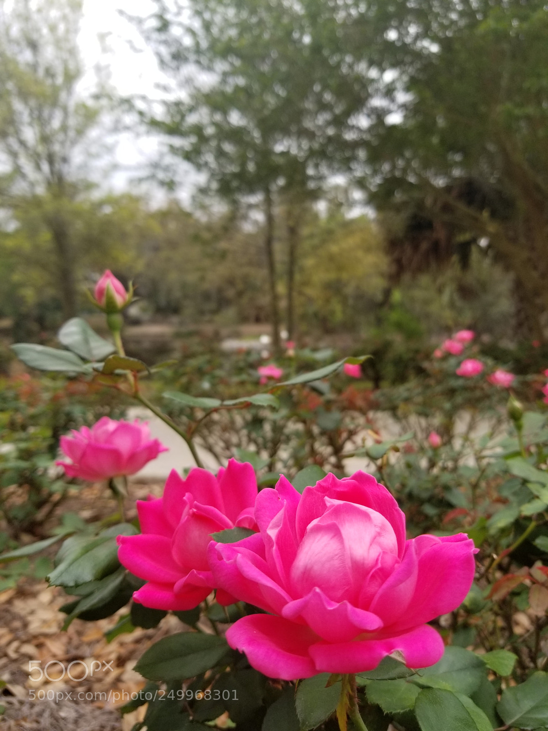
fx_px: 549
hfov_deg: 53.1
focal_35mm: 26
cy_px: 366
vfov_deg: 67.3
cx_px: 274
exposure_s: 1/526
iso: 50
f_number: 1.7
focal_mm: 4.25
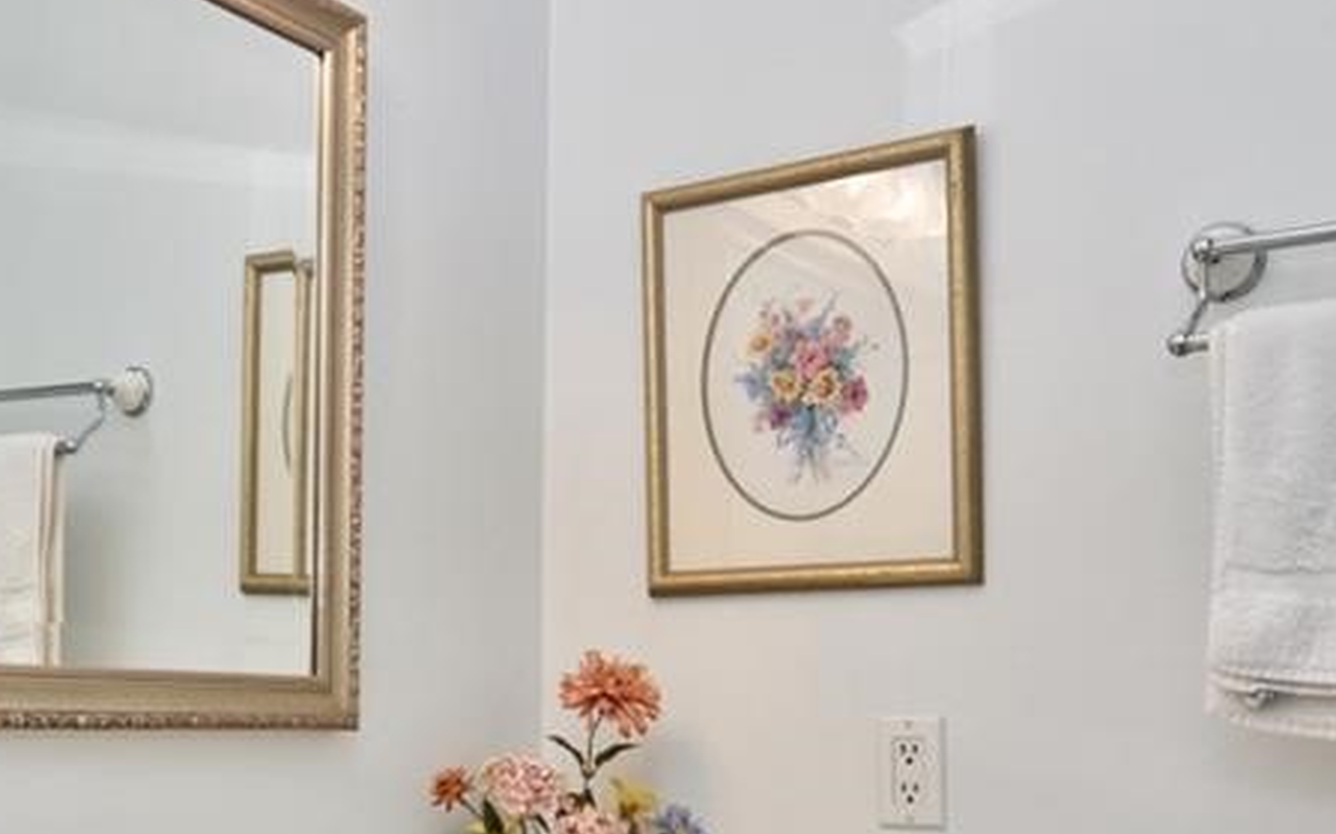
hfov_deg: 46.7
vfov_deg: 29.1
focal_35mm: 42
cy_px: 776
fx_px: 1529
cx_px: 484
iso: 400
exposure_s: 1/60
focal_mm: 12
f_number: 6.3
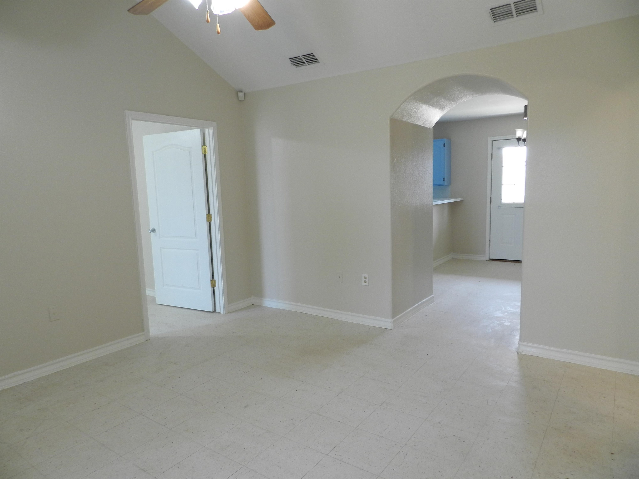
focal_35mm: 23
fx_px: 425
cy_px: 240
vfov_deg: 58.9
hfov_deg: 73.9
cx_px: 320
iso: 180
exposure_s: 1/30
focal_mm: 4
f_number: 3.4
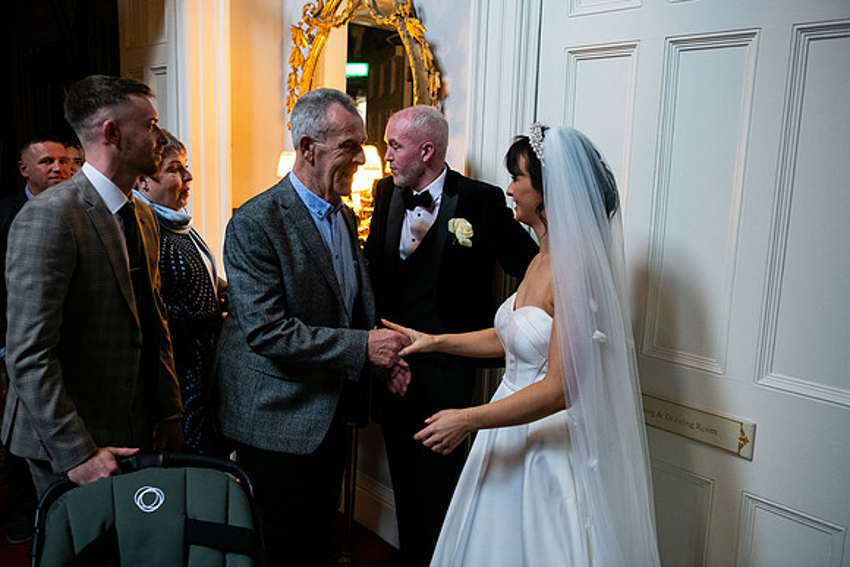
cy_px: 284
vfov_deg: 41.1
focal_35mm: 32
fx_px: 756
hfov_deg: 58.7
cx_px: 425
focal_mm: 32
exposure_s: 1/160
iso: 1600
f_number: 3.5
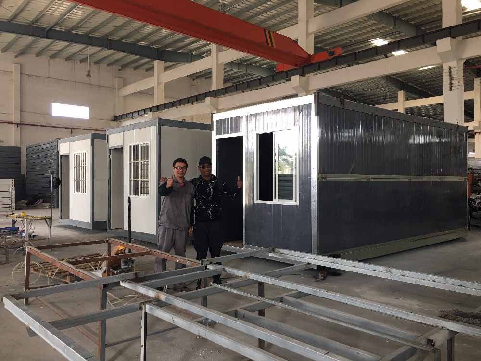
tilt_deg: +0.0
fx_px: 403
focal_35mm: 29
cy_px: 180
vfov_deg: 48.2
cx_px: 240
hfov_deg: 61.7
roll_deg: -1.3
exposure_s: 1/33
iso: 25
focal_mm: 4.15
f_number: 2.2
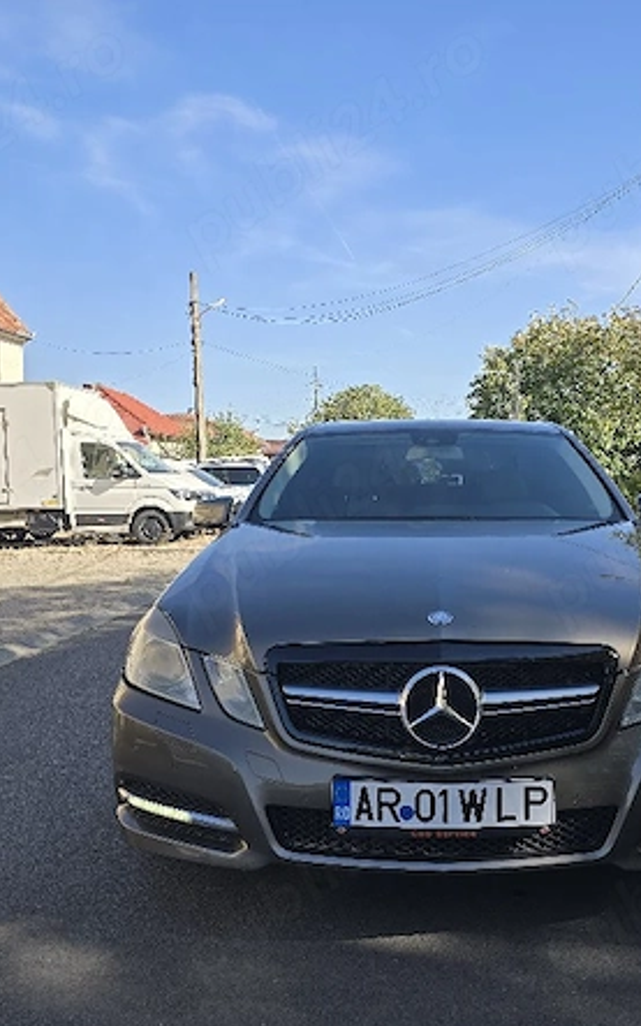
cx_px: 426
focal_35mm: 33
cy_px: 516
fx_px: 922
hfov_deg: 37.9
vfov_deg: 58.1
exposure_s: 1/500
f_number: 1.7
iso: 12
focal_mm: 6.3
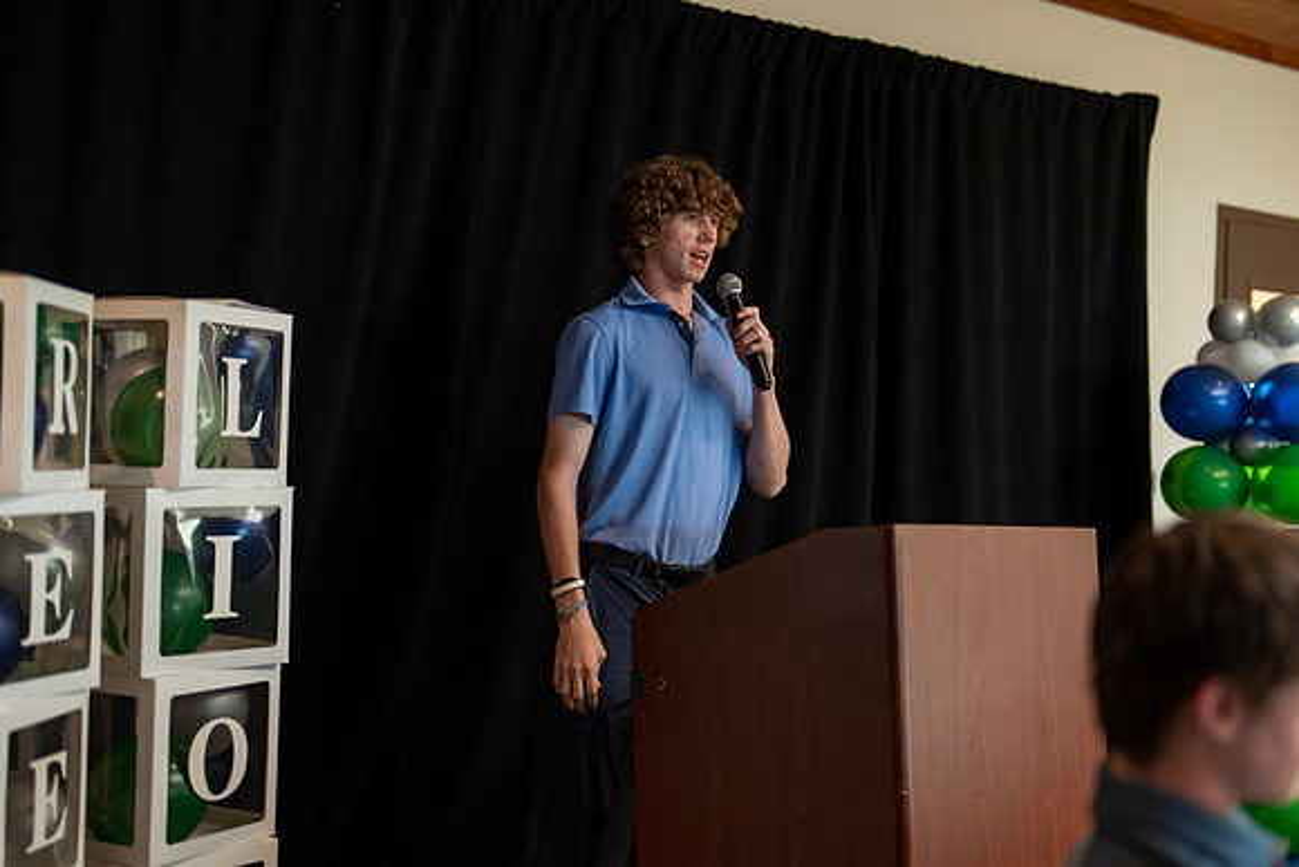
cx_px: 650
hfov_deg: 39.4
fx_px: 1813
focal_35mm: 50
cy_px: 434
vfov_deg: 26.9
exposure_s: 1/320
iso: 500
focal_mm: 50
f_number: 1.2
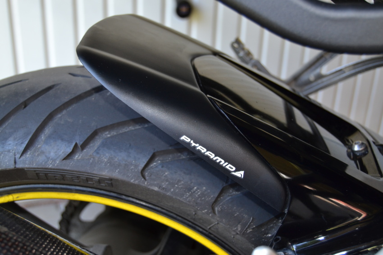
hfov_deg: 46.4
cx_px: 192
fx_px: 447
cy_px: 128
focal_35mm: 42
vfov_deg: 31.9
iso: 400
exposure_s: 1/60
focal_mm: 28
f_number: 4
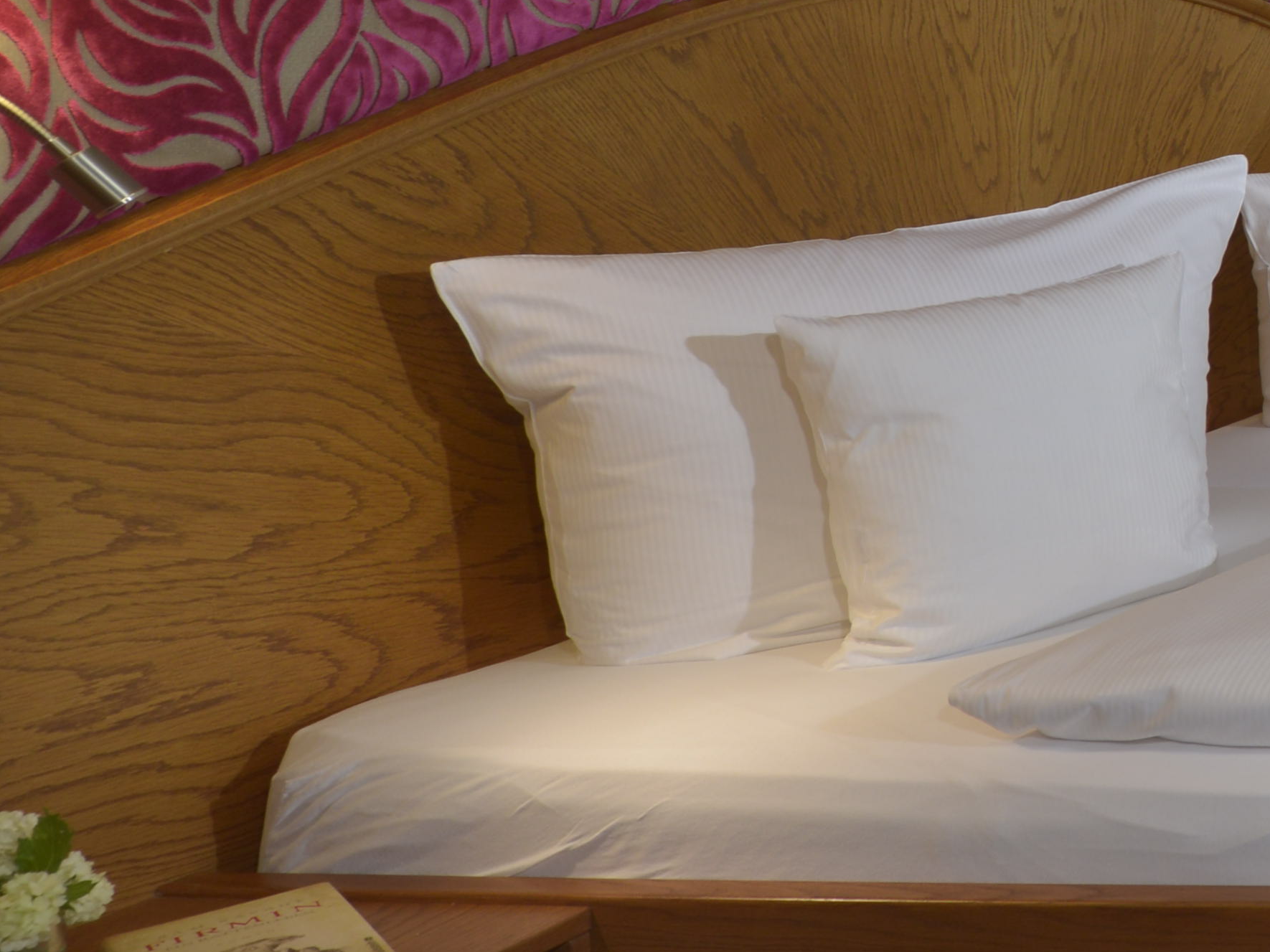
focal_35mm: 56
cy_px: 20
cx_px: 2490
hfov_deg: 19.8
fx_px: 2054
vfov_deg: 25.0
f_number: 6.3
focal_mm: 14
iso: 200
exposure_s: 1/20
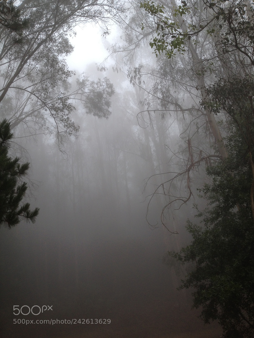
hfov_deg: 40.7
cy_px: 169
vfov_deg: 52.6
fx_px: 342
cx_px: 127
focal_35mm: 35
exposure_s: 1/406
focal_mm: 4.28
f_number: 2.4
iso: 50
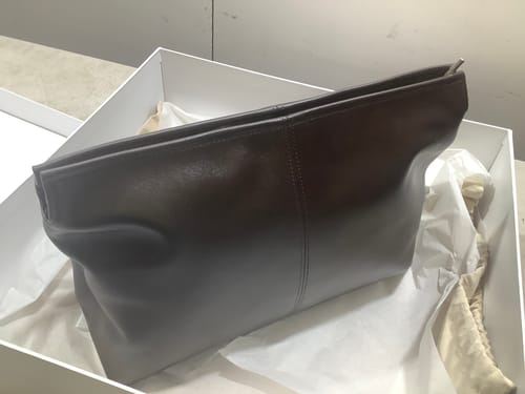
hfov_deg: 58.4
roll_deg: -2.3
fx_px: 470
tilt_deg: -43.8
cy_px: 197
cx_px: 262
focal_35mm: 31
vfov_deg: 45.4
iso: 80
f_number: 2.4
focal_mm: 3.3
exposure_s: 1/50
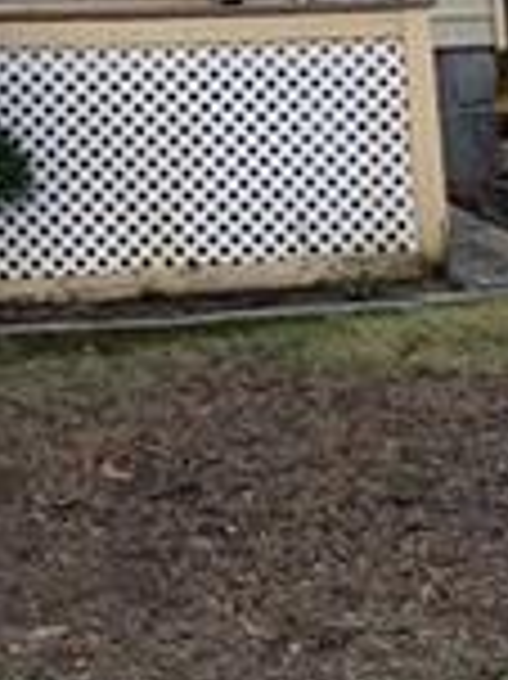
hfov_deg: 10.0
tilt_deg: +5.9
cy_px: -153
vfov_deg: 14.4
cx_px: -656
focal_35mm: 132
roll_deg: +0.9
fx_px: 2587
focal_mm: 4.25
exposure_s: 1/239
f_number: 1.8
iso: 25
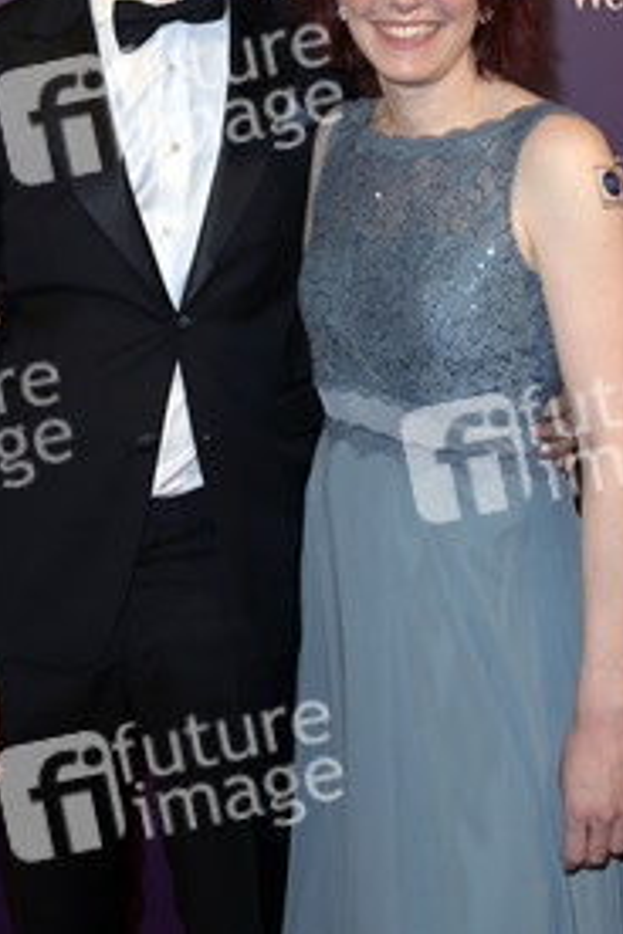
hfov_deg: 23.4
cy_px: 274
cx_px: 267
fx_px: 1505
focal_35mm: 58
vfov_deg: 34.0
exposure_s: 1/200
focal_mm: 40
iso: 500
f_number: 5.6
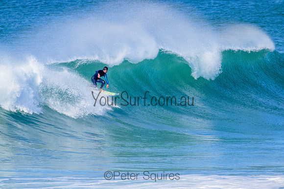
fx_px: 6312
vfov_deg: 1.7
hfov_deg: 2.6
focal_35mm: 800
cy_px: 94
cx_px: 142
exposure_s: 1/2000
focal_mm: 800
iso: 1600
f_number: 11
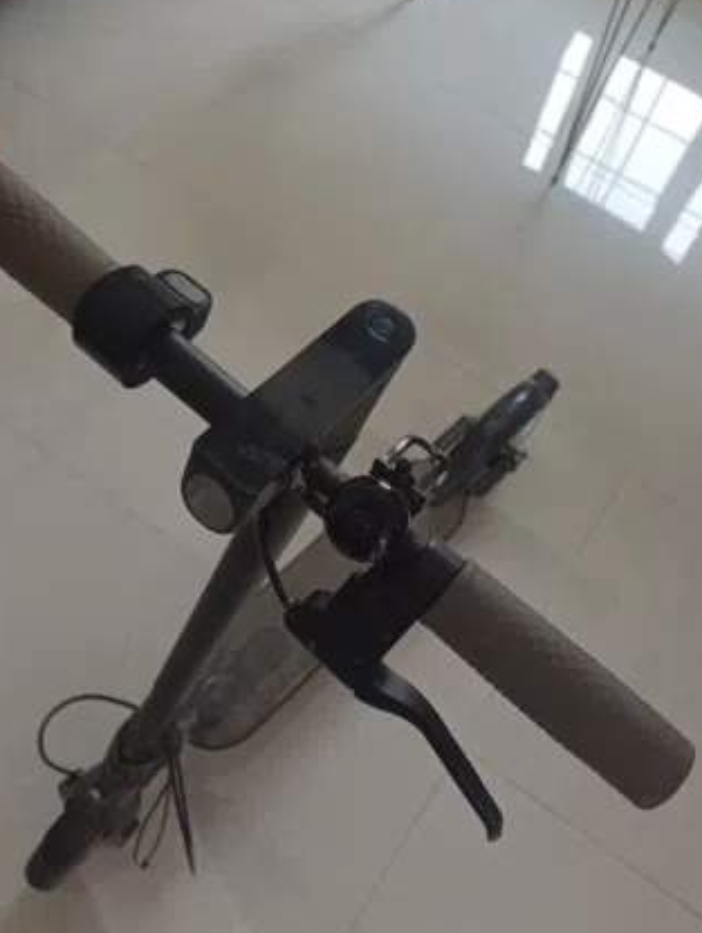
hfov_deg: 44.2
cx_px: 354
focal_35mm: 32
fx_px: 863
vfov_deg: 56.7
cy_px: 495
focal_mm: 4.65
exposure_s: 1/25
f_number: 1.8
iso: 500
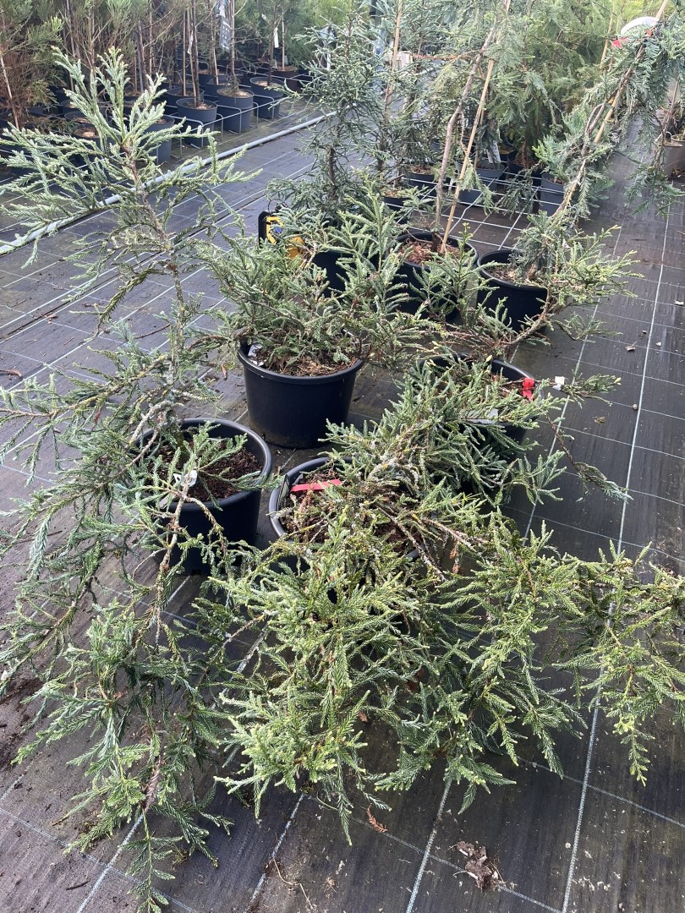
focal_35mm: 26
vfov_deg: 67.3
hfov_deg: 53.1
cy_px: 456
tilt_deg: -36.9
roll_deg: -5.7
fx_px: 686
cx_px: 342
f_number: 1.6
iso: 50
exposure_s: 1/121
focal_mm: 5.1
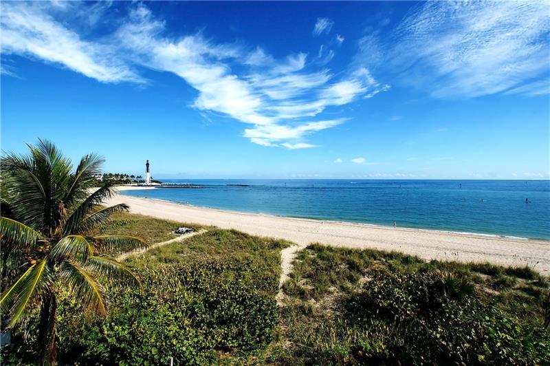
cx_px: 275
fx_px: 252
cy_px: 183
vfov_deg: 72.0
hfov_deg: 95.0
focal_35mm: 16
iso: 100
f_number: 10
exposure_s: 1/320
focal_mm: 11
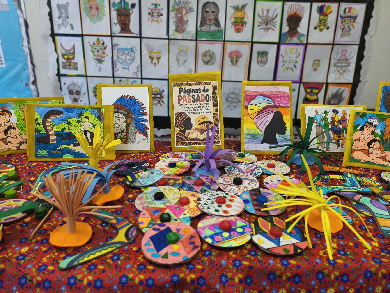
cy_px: 146
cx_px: 195
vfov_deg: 58.9
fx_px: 259
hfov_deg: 73.9
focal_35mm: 23
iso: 400
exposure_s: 1/120
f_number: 1.65
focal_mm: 6.18
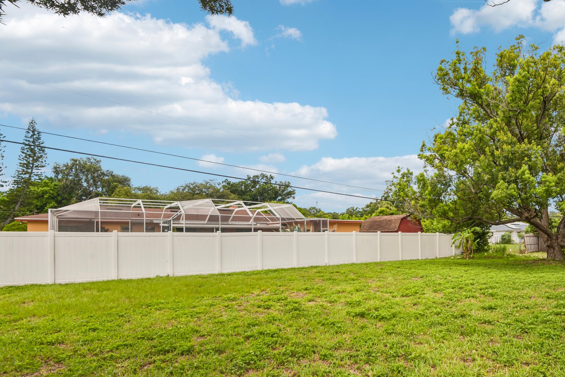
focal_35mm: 21
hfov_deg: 78.9
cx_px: 370
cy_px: 235
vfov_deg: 58.8
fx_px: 330
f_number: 8
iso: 400
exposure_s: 1/1000
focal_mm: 16
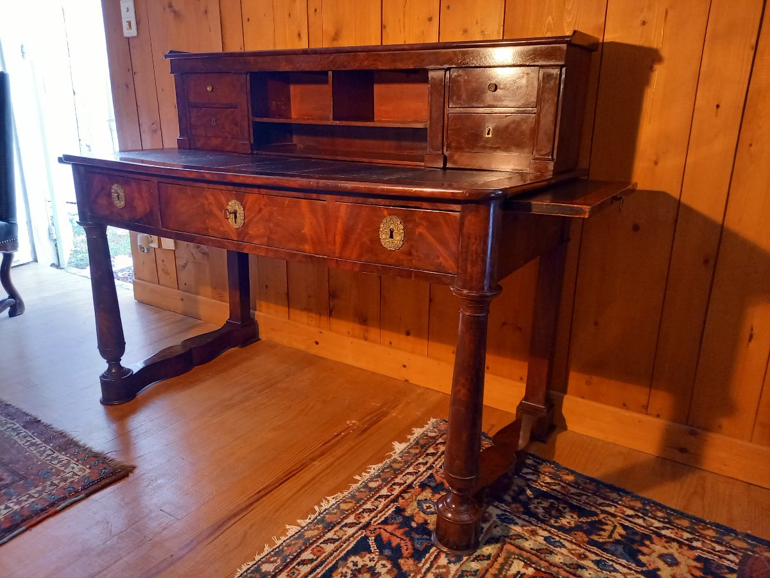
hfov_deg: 69.4
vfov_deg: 54.9
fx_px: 556
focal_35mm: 25
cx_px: 385
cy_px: 289
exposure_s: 1/25
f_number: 1.8
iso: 400
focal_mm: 4.65
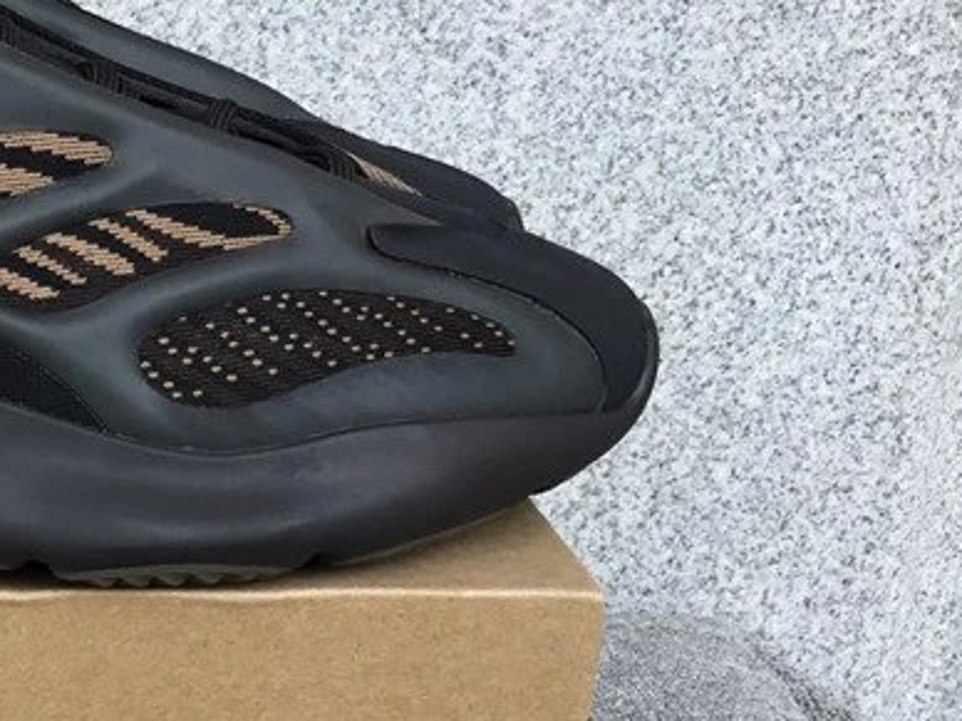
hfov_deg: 24.9
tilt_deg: -20.2
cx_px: -124
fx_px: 2001
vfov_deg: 20.4
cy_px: 489
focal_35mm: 72
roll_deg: +0.7
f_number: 2.4
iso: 25
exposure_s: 1/342
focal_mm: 3.3
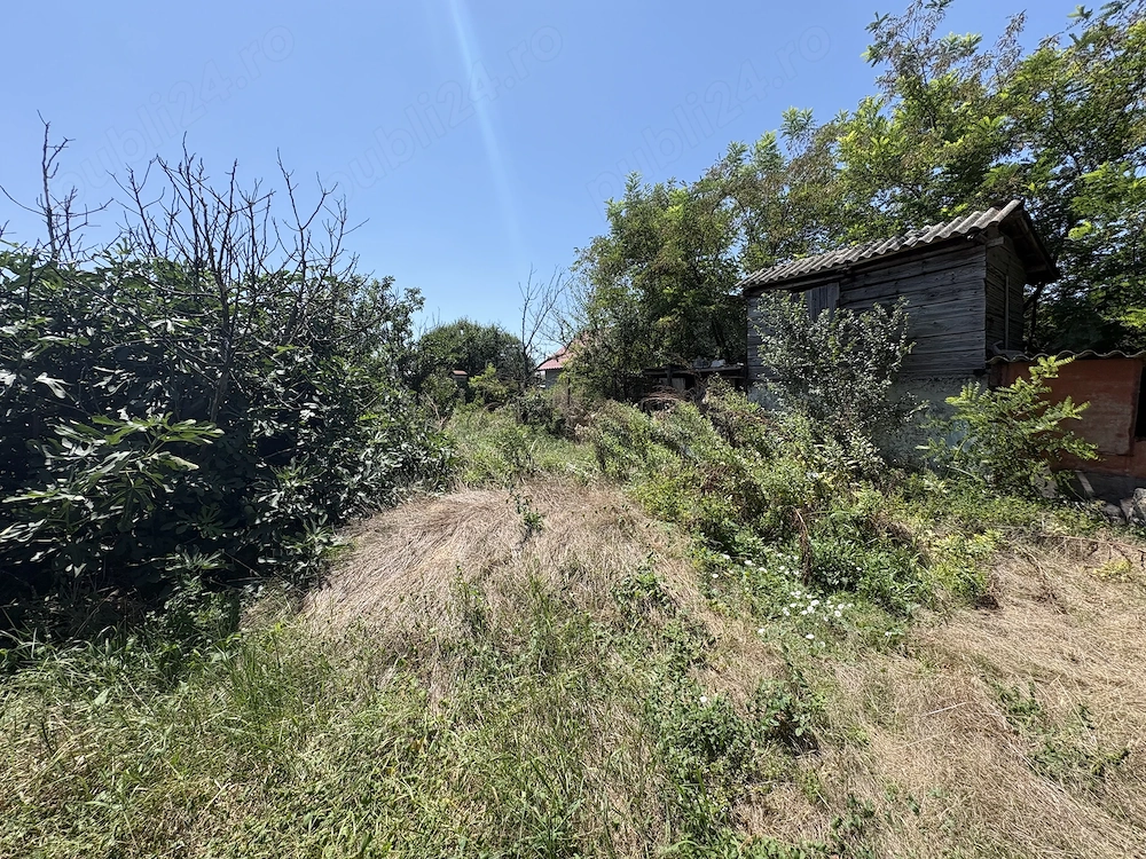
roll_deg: +0.0
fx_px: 463
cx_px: 573
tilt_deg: -3.6
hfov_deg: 102.1
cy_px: 430
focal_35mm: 14
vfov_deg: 85.7
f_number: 2.2
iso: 50
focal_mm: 2.22
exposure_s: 1/1143
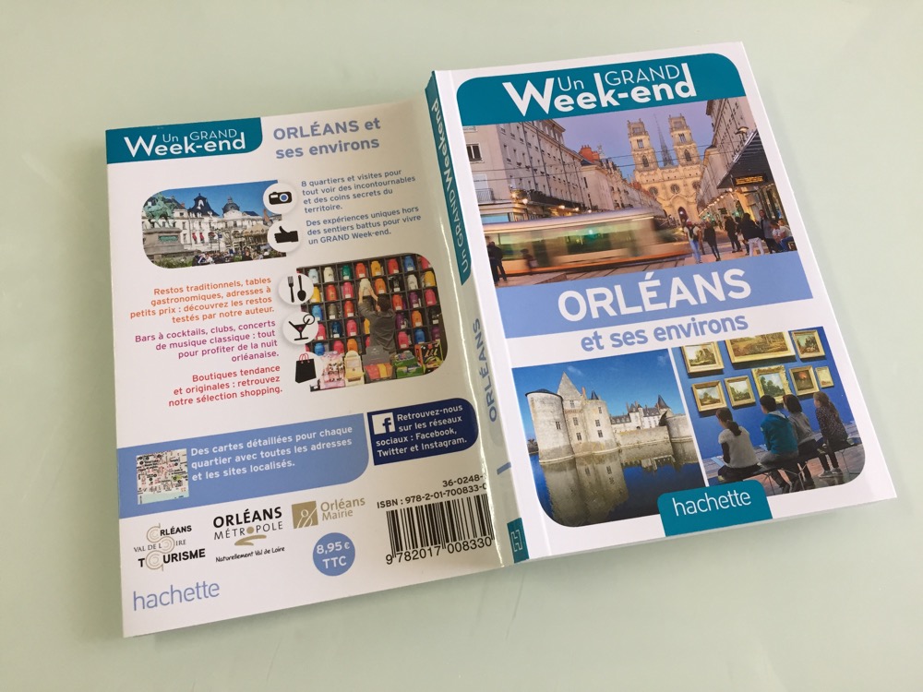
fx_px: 773
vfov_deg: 48.2
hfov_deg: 61.7
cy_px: 346
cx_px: 462
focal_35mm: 29
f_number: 2.2
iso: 50
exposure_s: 1/33
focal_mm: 4.15
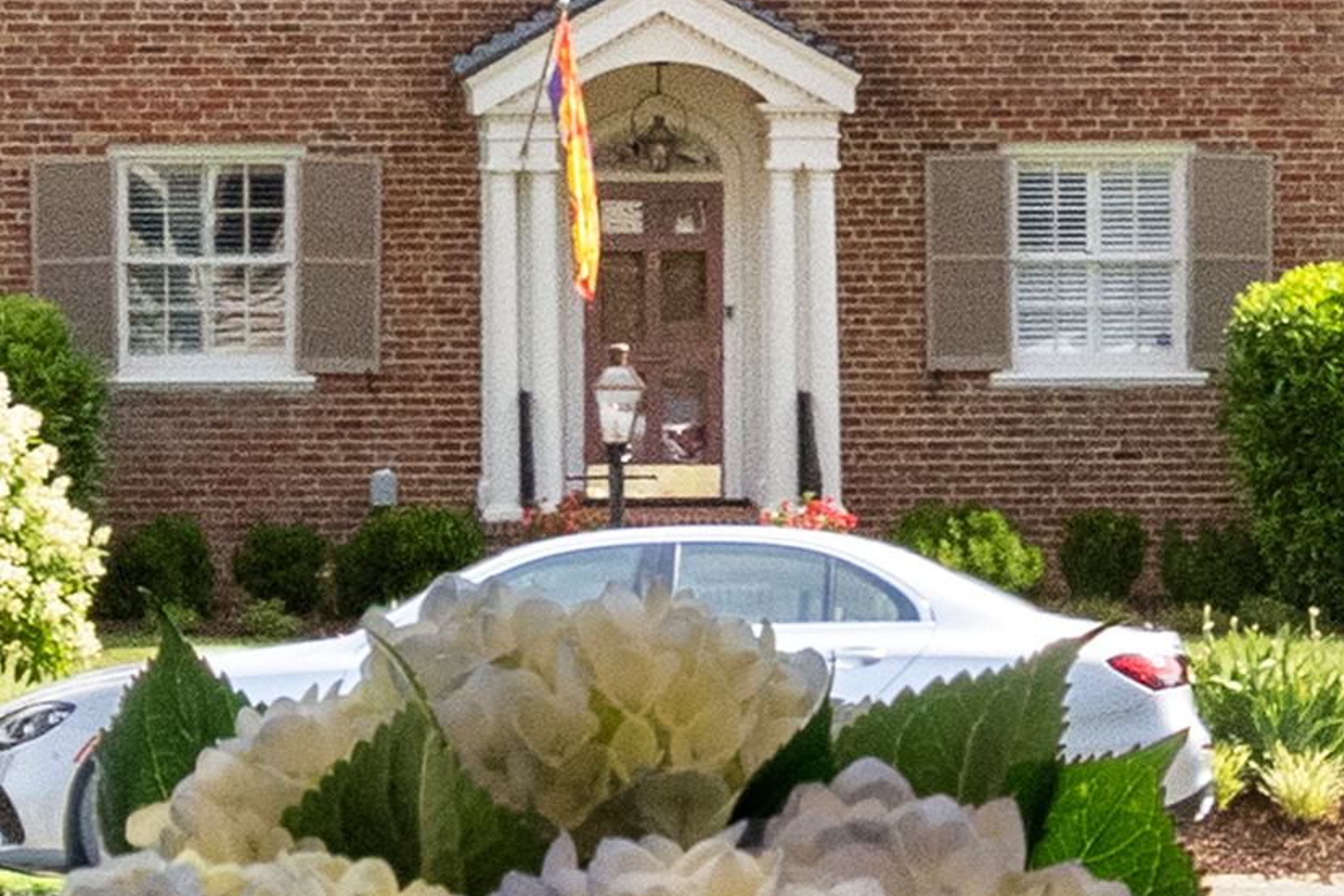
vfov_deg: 8.0
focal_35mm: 172
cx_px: 518
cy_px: 364
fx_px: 6421
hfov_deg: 11.9
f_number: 8
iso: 1250
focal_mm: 21
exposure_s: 1/160
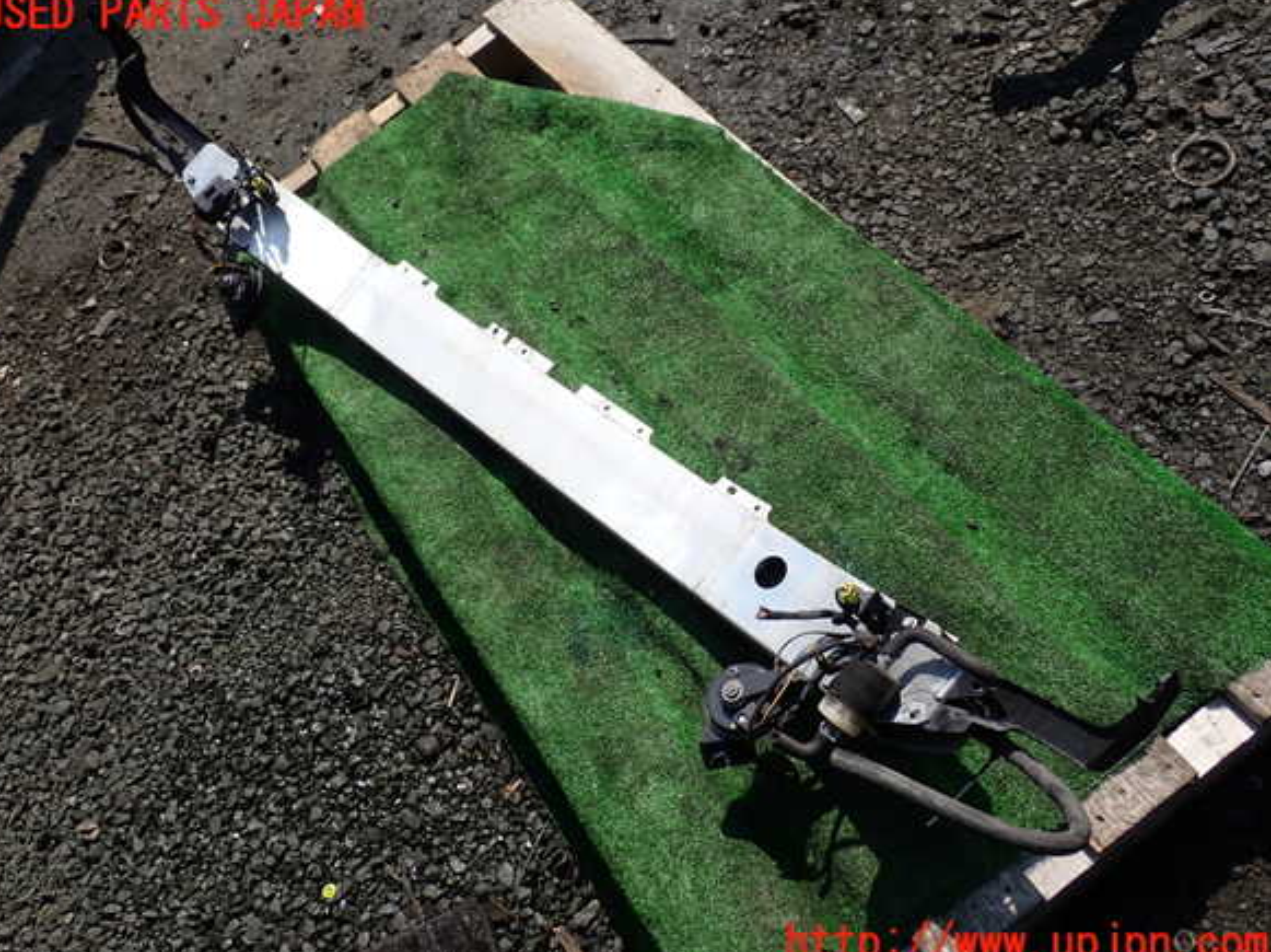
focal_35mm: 31
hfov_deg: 58.4
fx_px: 1138
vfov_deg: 45.4
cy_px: 479
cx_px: 623
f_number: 9
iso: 100
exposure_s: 1/160
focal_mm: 5.4
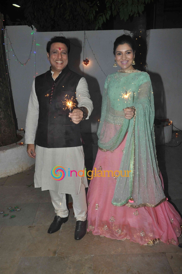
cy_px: 137
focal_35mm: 33
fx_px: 251
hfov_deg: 39.9
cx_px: 91
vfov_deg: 57.3
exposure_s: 1/200
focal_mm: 22
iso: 800
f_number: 9
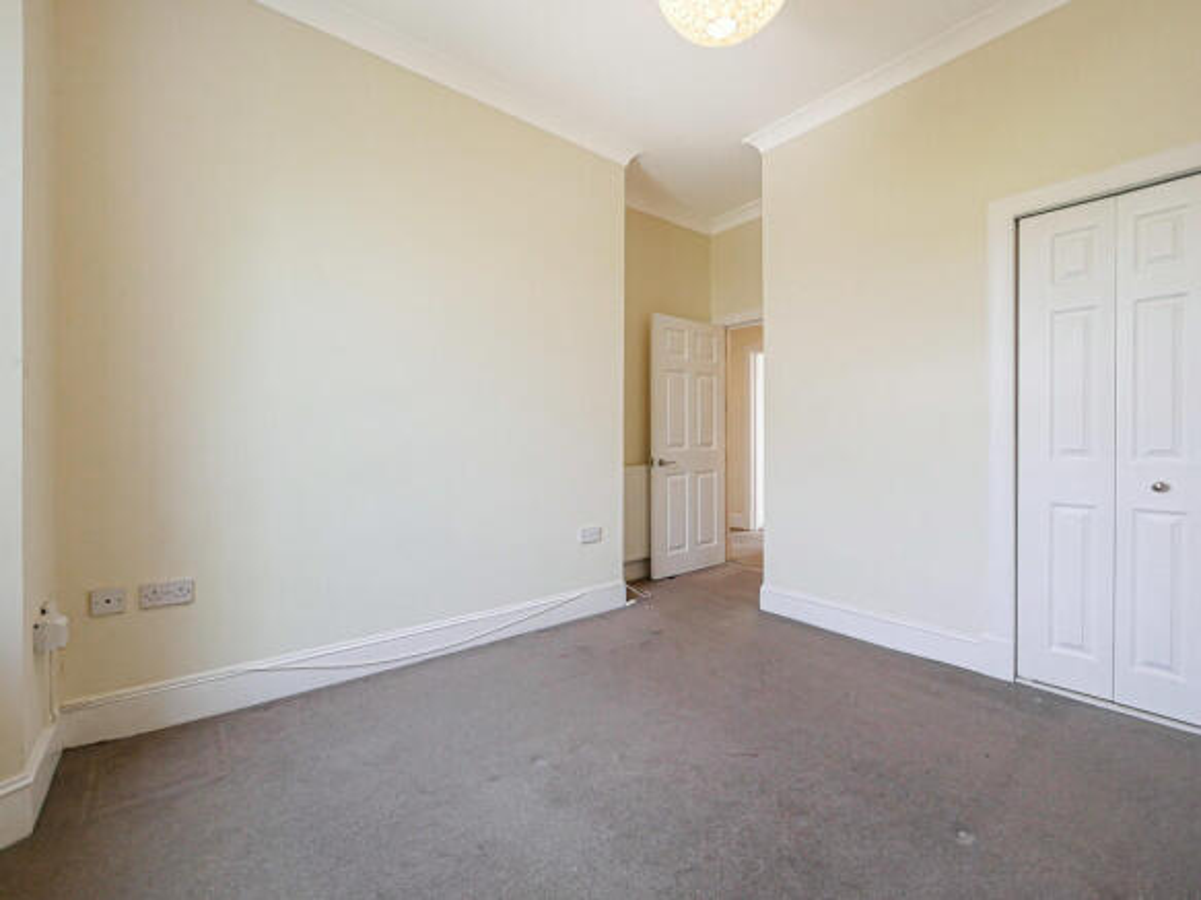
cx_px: 600
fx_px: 486
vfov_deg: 85.7
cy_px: 450
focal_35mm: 14
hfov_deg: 102.1
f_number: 4
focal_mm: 7
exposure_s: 1/125
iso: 1000
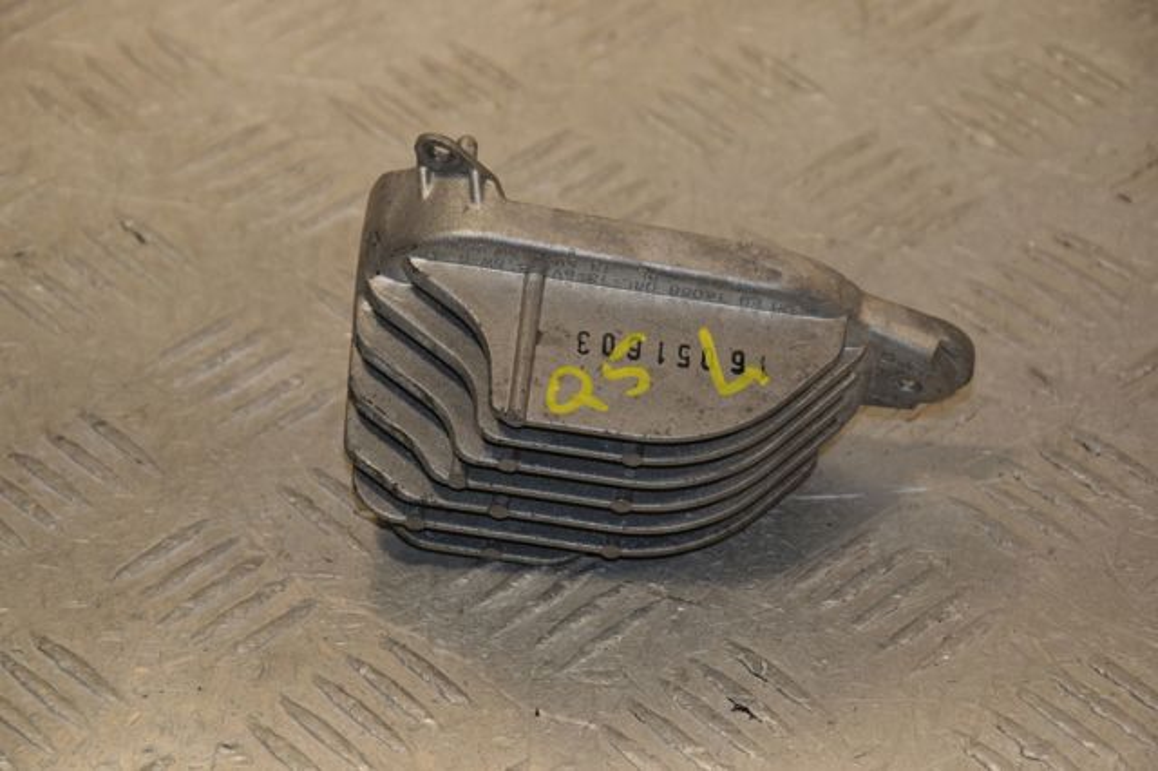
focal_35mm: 158
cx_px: 579
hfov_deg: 13.0
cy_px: 386
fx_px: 5063
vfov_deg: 8.7
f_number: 8
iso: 800
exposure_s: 1/200
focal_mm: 105
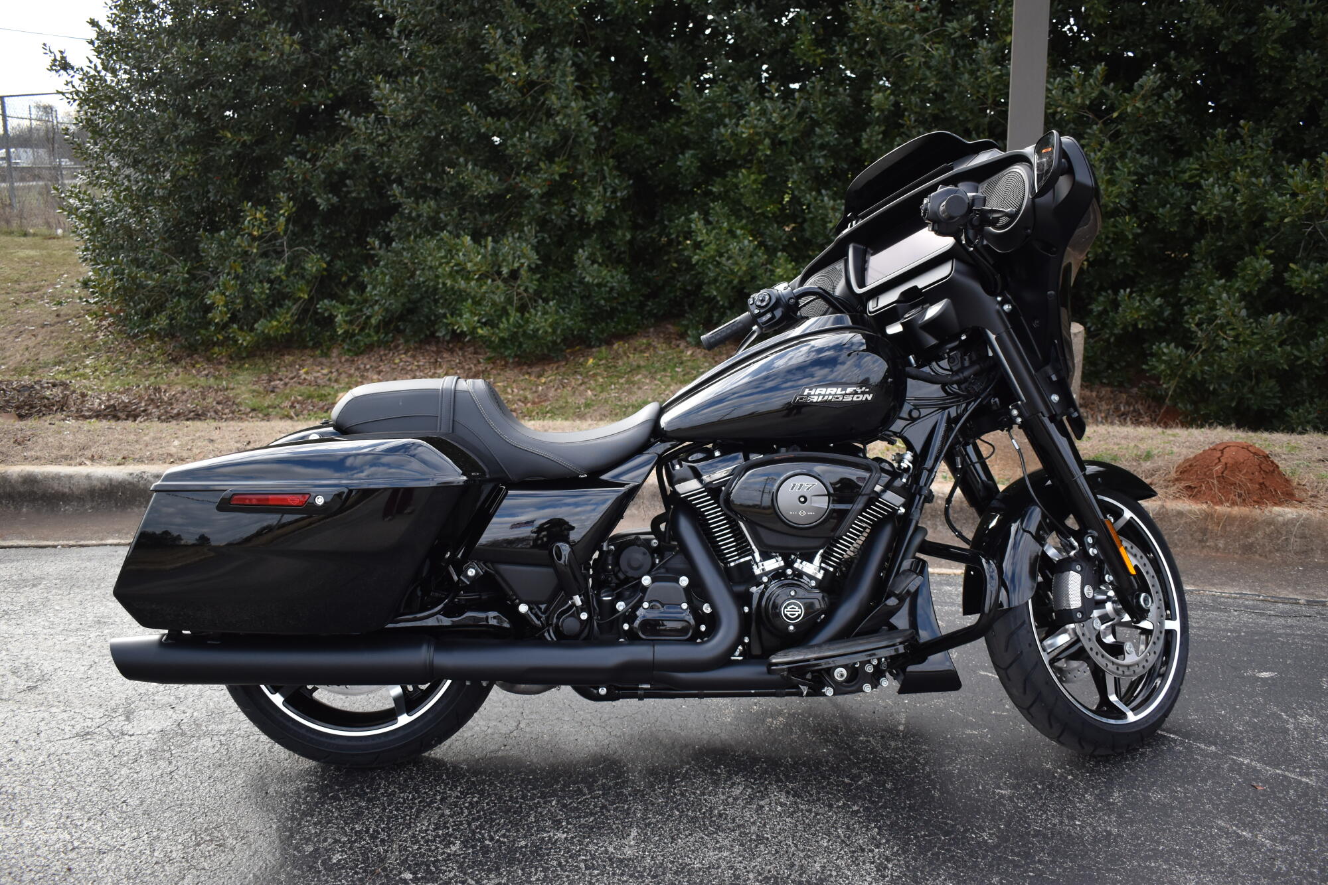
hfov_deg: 59.5
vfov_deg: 41.7
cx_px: 664
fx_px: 1162
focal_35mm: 32
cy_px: 442
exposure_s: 1/1000
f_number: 4
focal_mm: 21
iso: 560
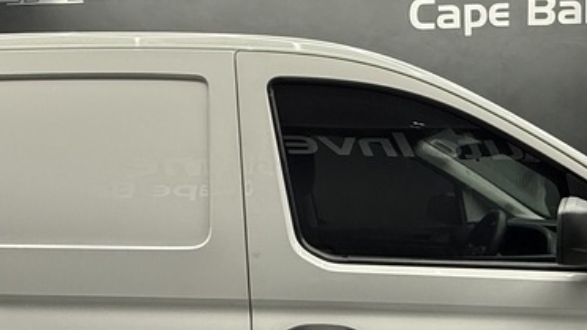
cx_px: 327
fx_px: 654
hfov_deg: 48.3
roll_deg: +1.8
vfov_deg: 28.0
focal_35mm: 42
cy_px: 242
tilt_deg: -3.1
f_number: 2.2
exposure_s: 1/99
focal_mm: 2.22
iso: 160
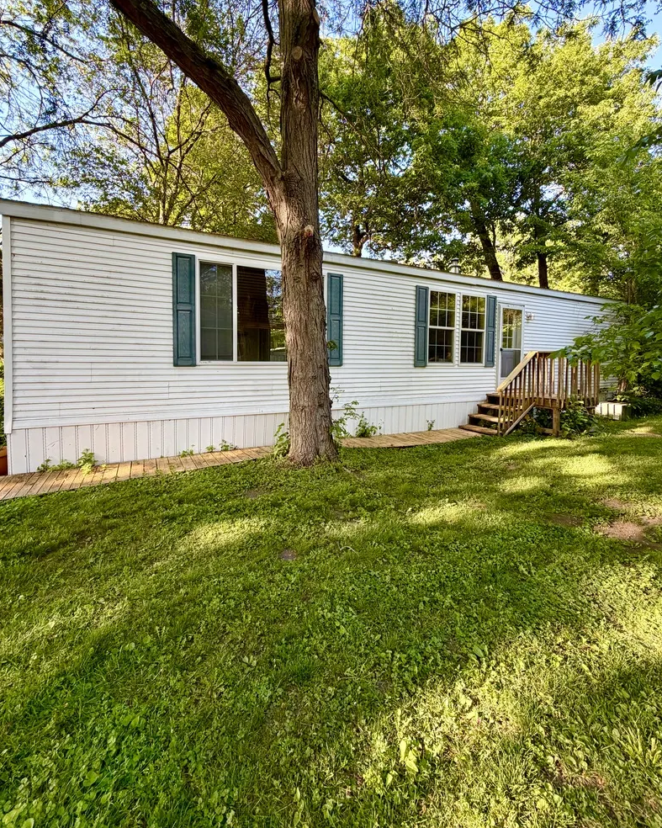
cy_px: 375
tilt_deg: -2.1
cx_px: 336
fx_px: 367
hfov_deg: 84.0
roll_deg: -1.8
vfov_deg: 96.5
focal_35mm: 15
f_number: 2.2
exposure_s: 1/121
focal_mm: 2.22
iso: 80
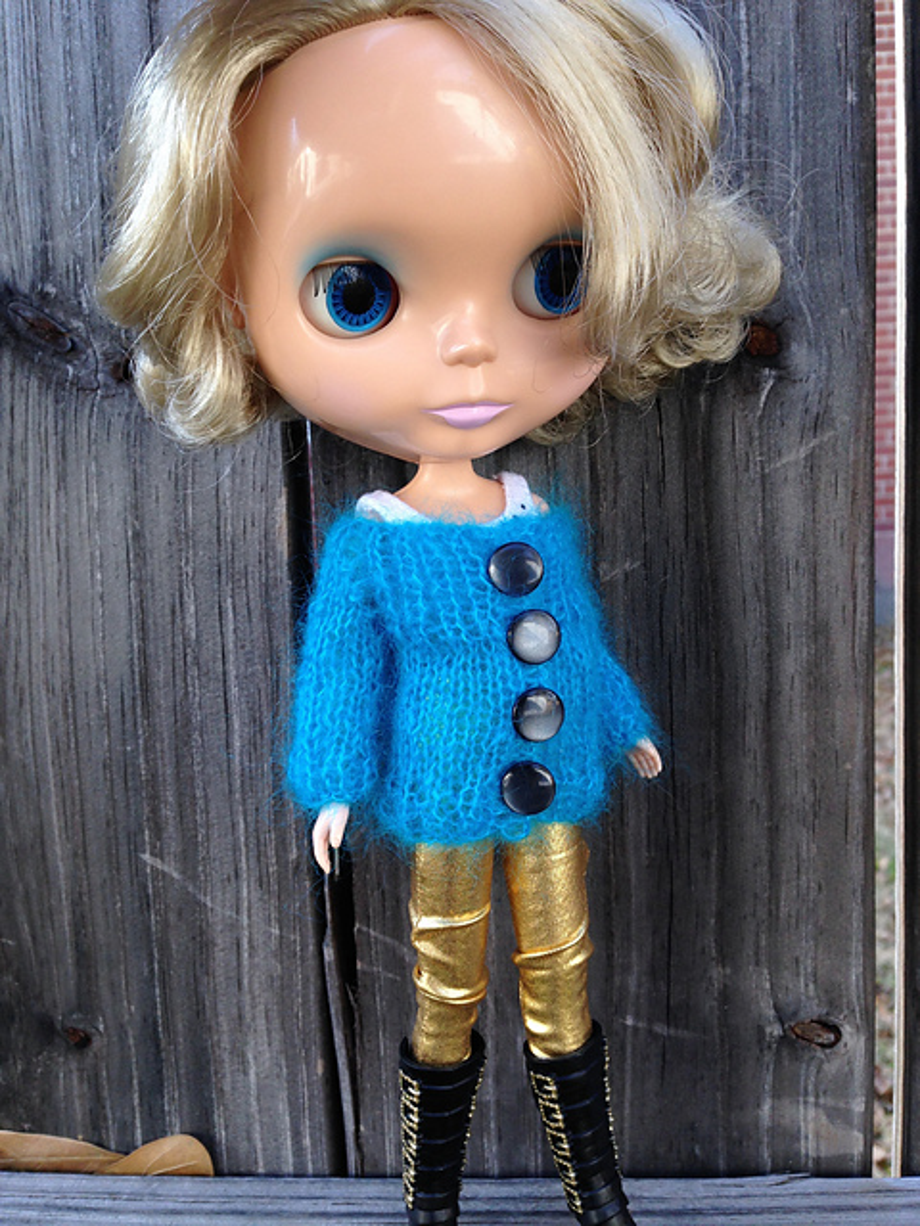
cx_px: 460
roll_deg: +2.4
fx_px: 1169
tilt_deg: -7.4
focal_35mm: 33
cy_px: 613
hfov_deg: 42.9
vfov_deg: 55.4
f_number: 2.4
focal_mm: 4.12
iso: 50
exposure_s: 1/120
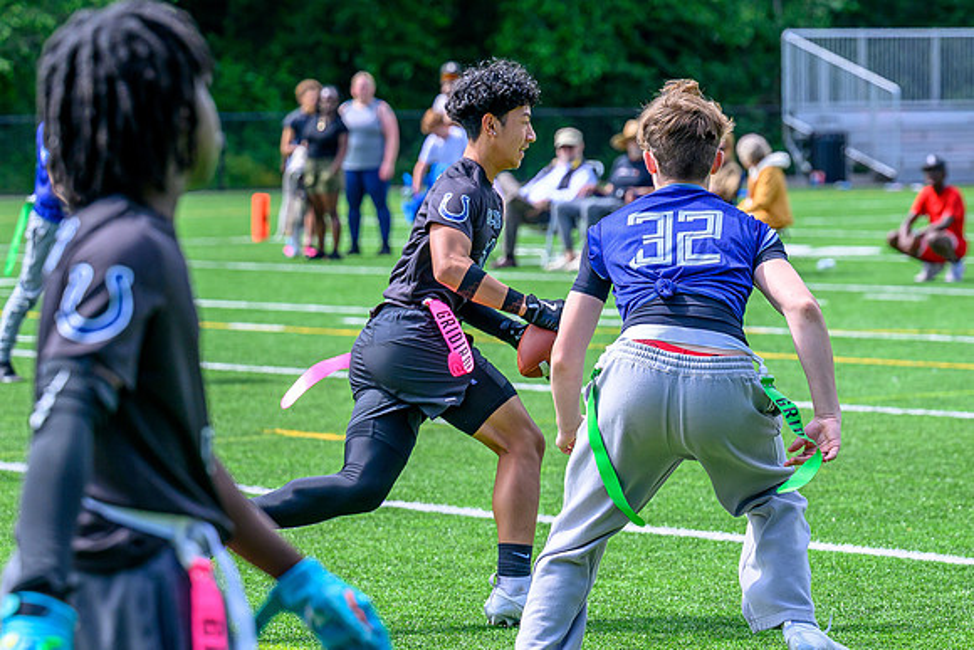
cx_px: 512
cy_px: 330
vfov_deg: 7.8
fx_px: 4772
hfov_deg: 11.7
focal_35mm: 176
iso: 320
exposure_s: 1/2000
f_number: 3.5
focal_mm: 98
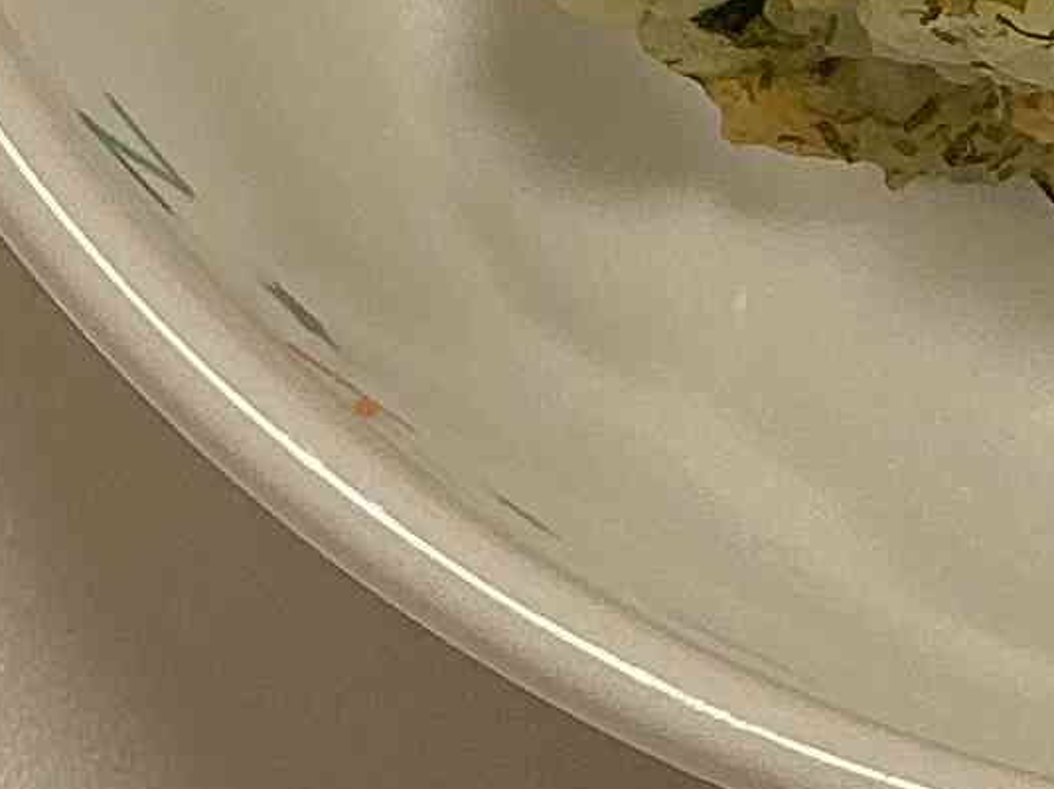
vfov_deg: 6.7
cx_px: 1551
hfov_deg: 8.8
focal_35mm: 219
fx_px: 6665
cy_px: -191
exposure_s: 1/120
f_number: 1.8
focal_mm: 3
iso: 50
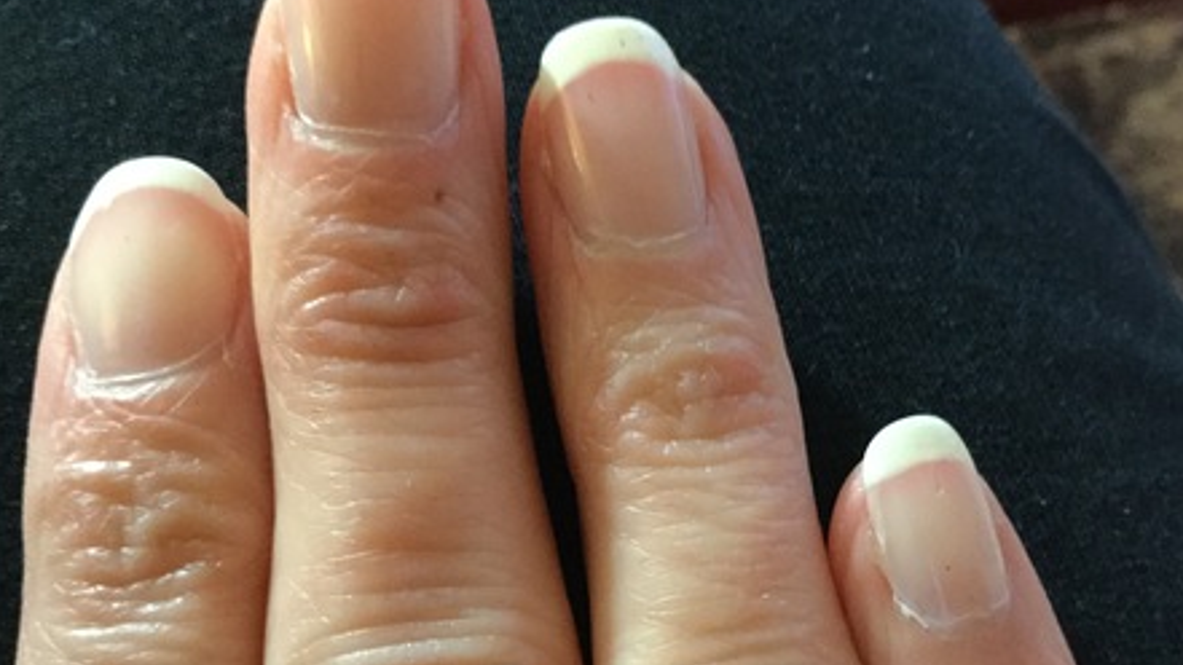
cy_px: 375
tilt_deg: -46.3
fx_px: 1443
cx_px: 590
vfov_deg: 25.9
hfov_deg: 44.6
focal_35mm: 46
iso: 500
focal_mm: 3.3
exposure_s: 1/17
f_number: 2.4
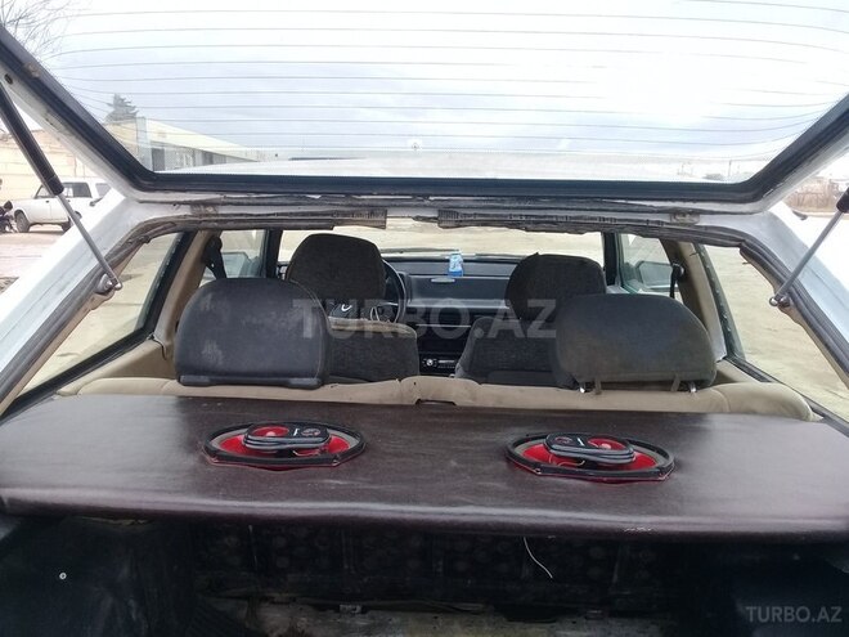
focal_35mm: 31
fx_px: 760
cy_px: 318
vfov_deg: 45.4
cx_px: 424
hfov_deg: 58.4
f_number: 2.2
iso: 50
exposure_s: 1/100
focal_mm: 3.3
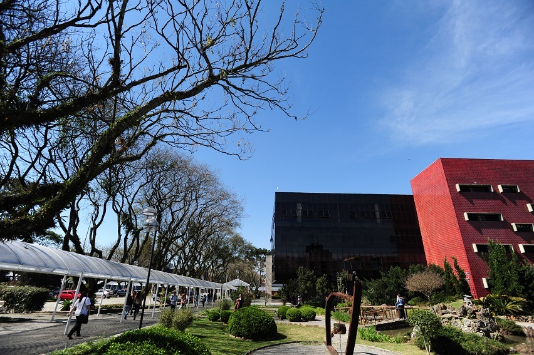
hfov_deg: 93.3
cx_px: 267
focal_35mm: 17
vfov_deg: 70.4
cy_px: 178
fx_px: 252
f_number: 5
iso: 800
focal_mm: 17
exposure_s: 1/4000
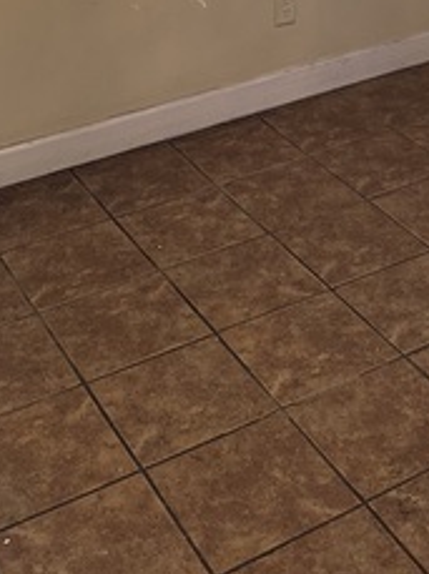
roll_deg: +1.4
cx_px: 366
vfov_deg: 23.1
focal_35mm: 70
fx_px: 1160
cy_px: -257
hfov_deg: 20.6
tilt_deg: -3.3
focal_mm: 6.86
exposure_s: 1/60
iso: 125
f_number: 1.78
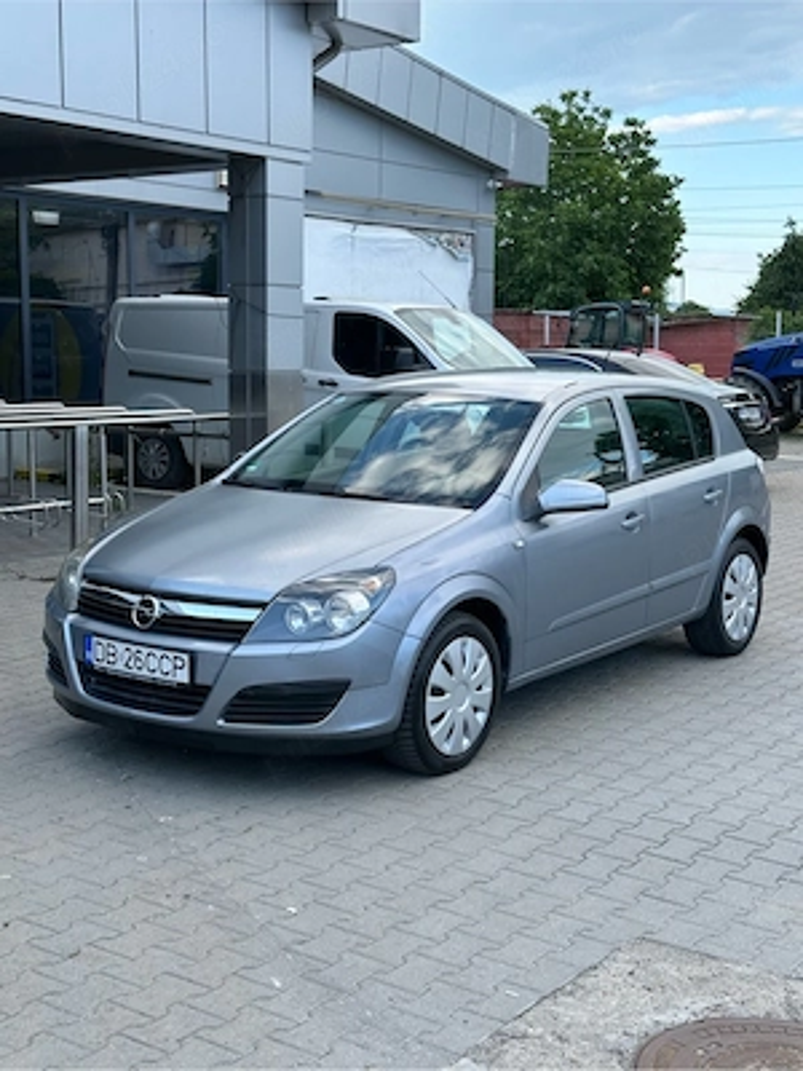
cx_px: 402
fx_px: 1485
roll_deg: -1.0
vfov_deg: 39.7
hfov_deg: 30.3
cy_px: 536
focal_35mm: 48
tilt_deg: -6.6
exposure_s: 1/681
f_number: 1.78
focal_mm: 6.86
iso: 64
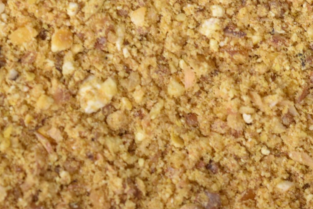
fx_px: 2931
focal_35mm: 337
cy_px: 110
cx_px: 221
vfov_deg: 4.1
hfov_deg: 6.1
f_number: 9
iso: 2000
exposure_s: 1/250
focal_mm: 105
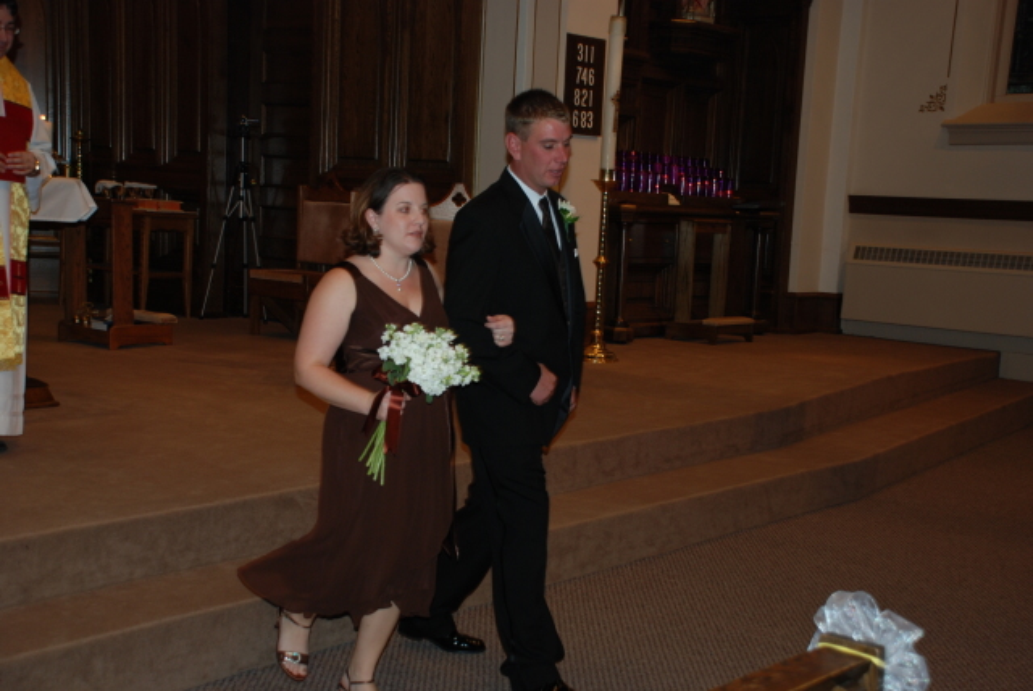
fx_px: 1379
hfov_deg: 41.1
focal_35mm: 48
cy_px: 346
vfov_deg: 28.1
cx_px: 516
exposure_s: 1/60
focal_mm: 32
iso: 200
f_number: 4.2
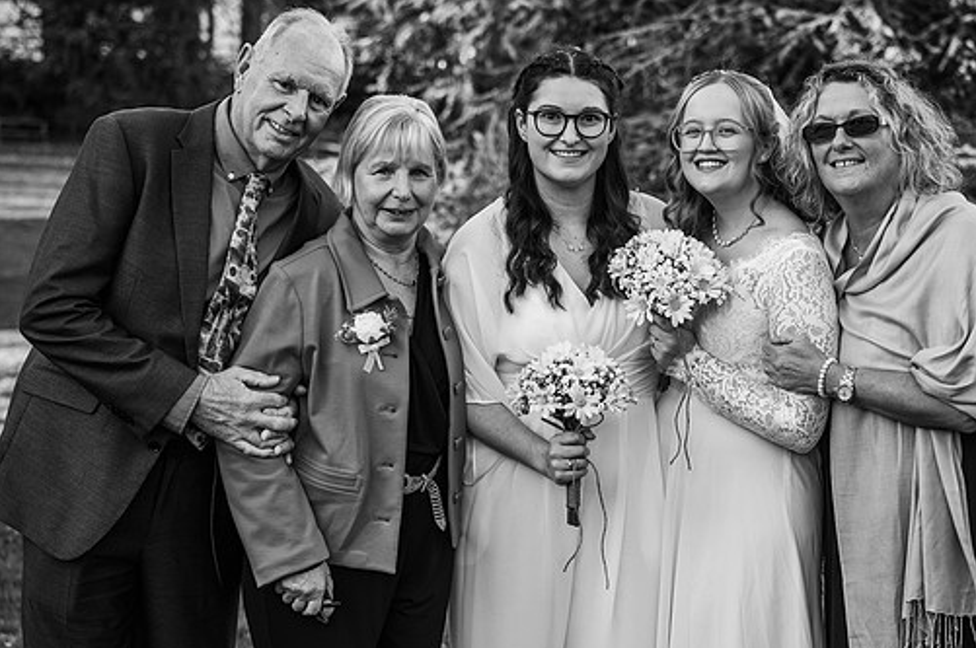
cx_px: 526
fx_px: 1977
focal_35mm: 73
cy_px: 335
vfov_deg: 18.6
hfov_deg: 27.7
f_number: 4
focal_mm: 63
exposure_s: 1/200
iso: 100
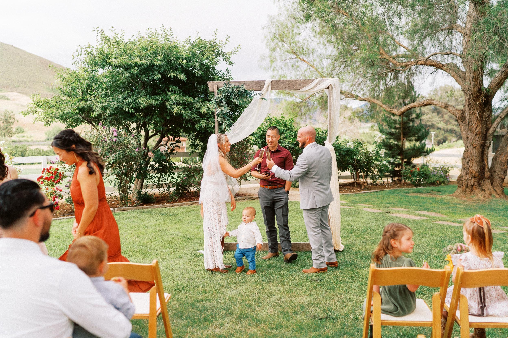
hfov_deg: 54.4
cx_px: 254
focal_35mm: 35
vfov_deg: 37.9
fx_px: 494
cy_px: 169
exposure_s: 1/3200
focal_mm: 35
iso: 400
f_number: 2
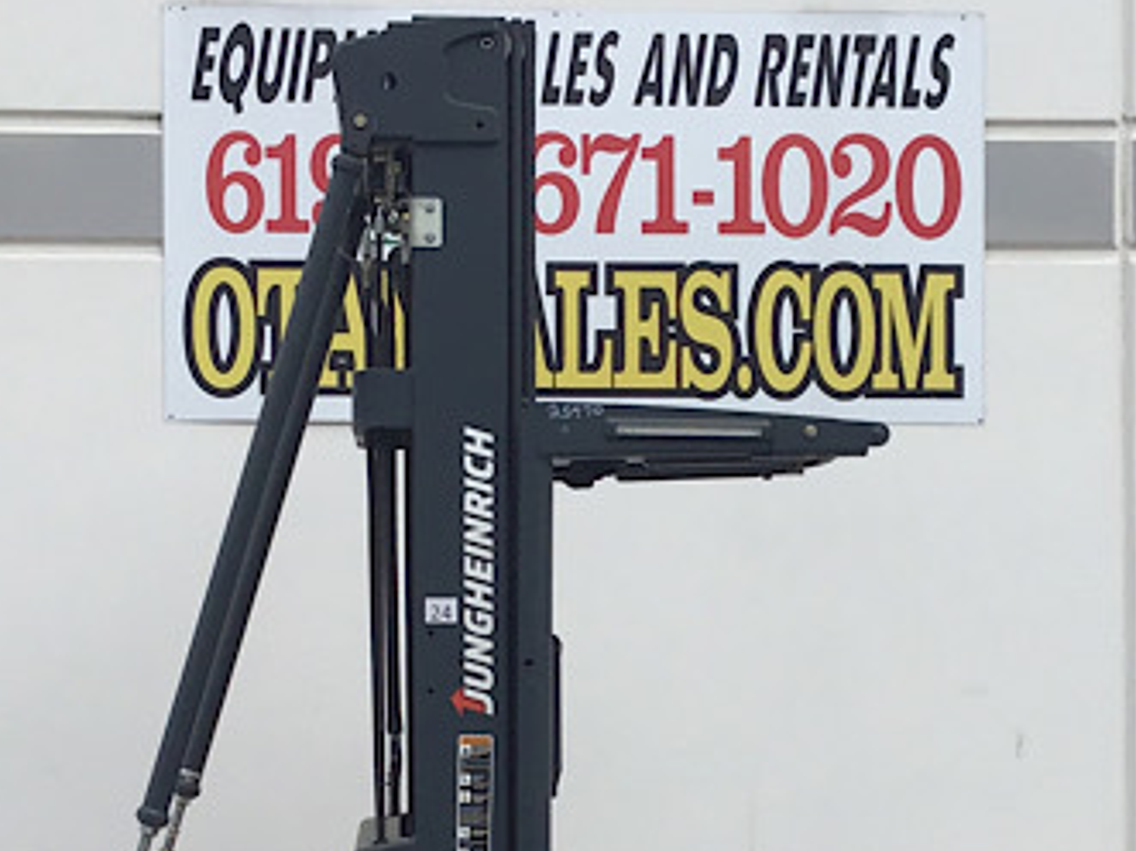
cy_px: 789
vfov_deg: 23.7
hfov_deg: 32.2
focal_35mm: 60
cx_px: 522
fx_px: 1968
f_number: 2.4
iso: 25
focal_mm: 3.3
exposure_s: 1/776
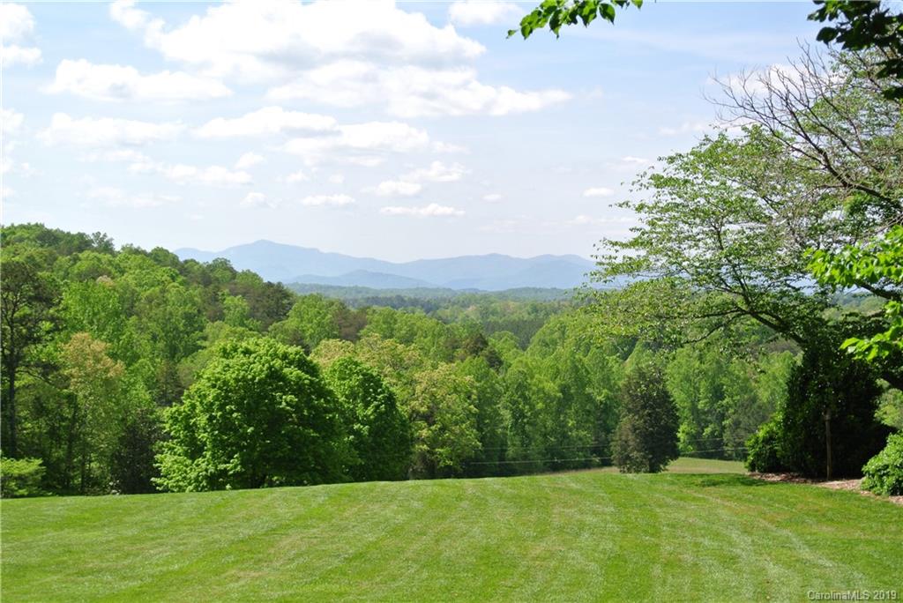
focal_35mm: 68
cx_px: 452
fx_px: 1707
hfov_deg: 29.6
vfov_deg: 20.0
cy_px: 302
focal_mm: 25.2
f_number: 5.3
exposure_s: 1/400
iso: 100
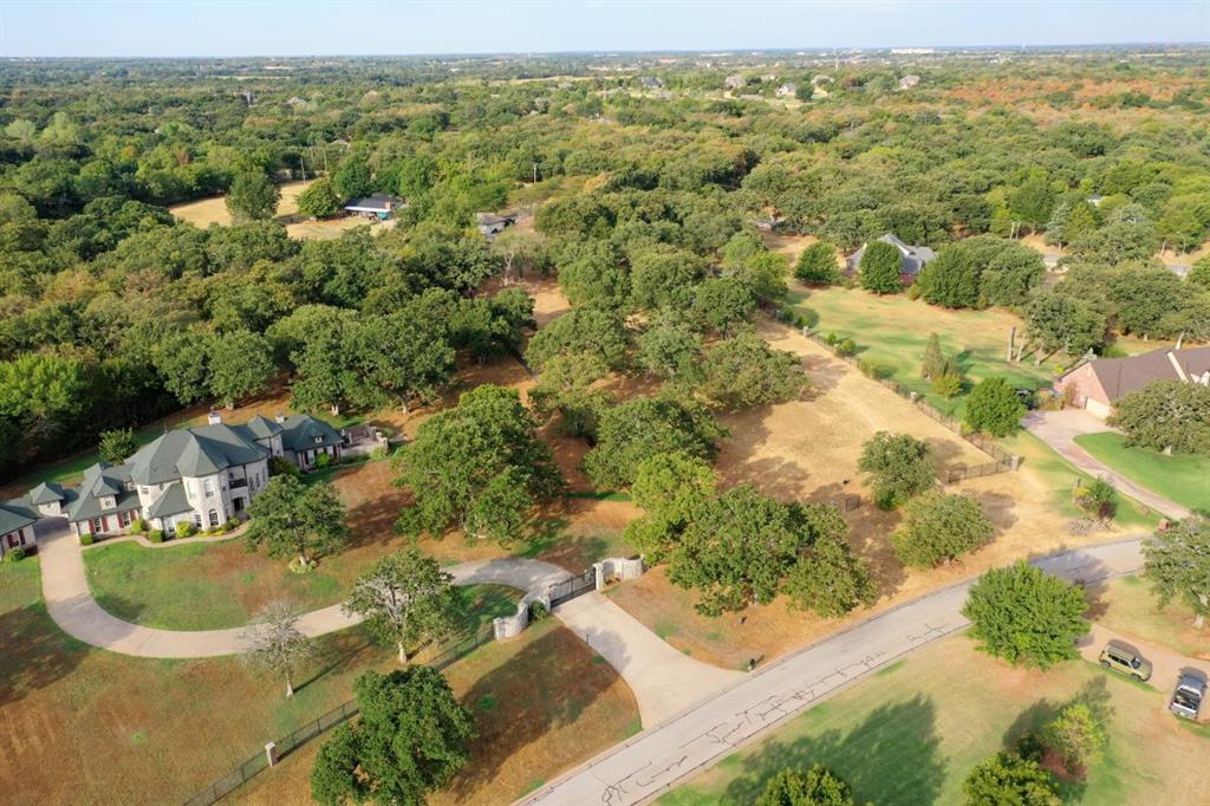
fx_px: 941
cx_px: 605
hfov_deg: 65.5
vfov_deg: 46.4
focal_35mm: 28
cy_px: 403
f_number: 5
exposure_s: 1/240
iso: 100
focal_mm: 10.26
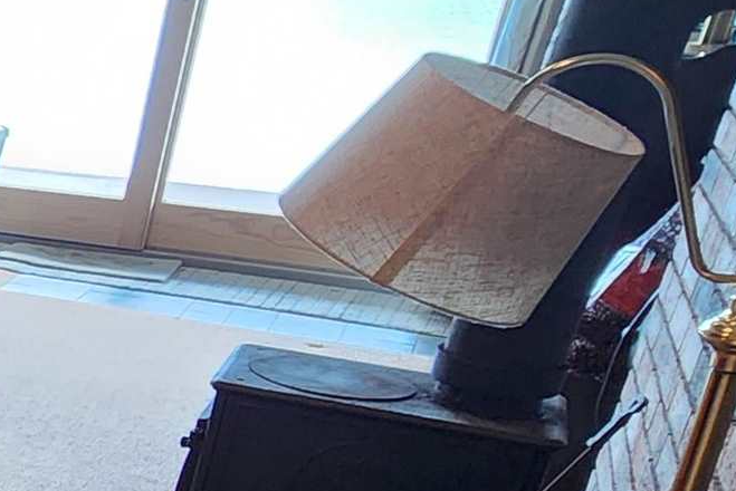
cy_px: 508
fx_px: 1289
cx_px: -637
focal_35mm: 63
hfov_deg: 20.5
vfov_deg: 20.8
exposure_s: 1/30
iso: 320
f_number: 2.2
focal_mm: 2.2
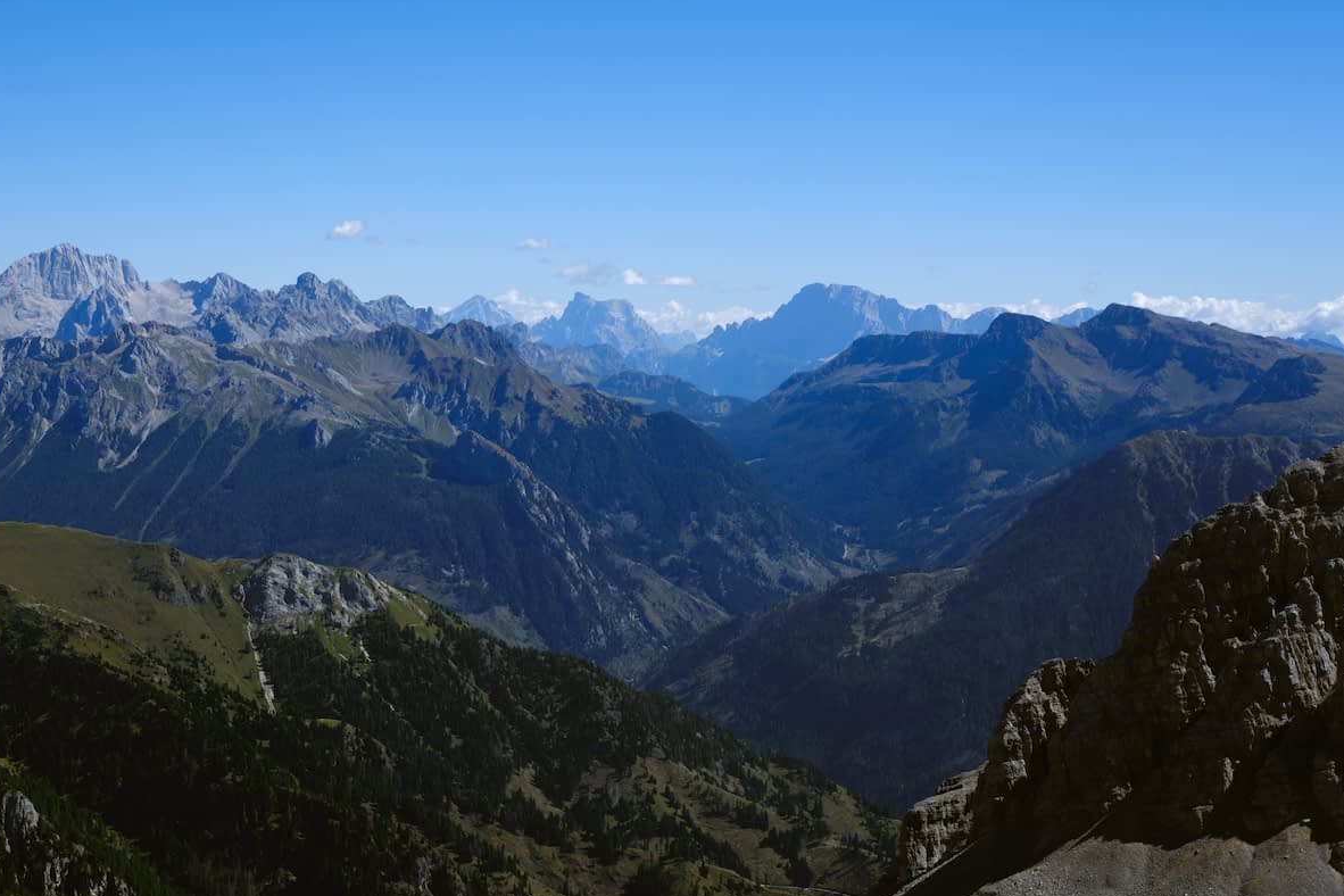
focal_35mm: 65
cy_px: 357
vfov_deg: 20.9
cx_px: 479
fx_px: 2426
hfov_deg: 30.8
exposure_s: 1/420
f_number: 8
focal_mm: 33
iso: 125
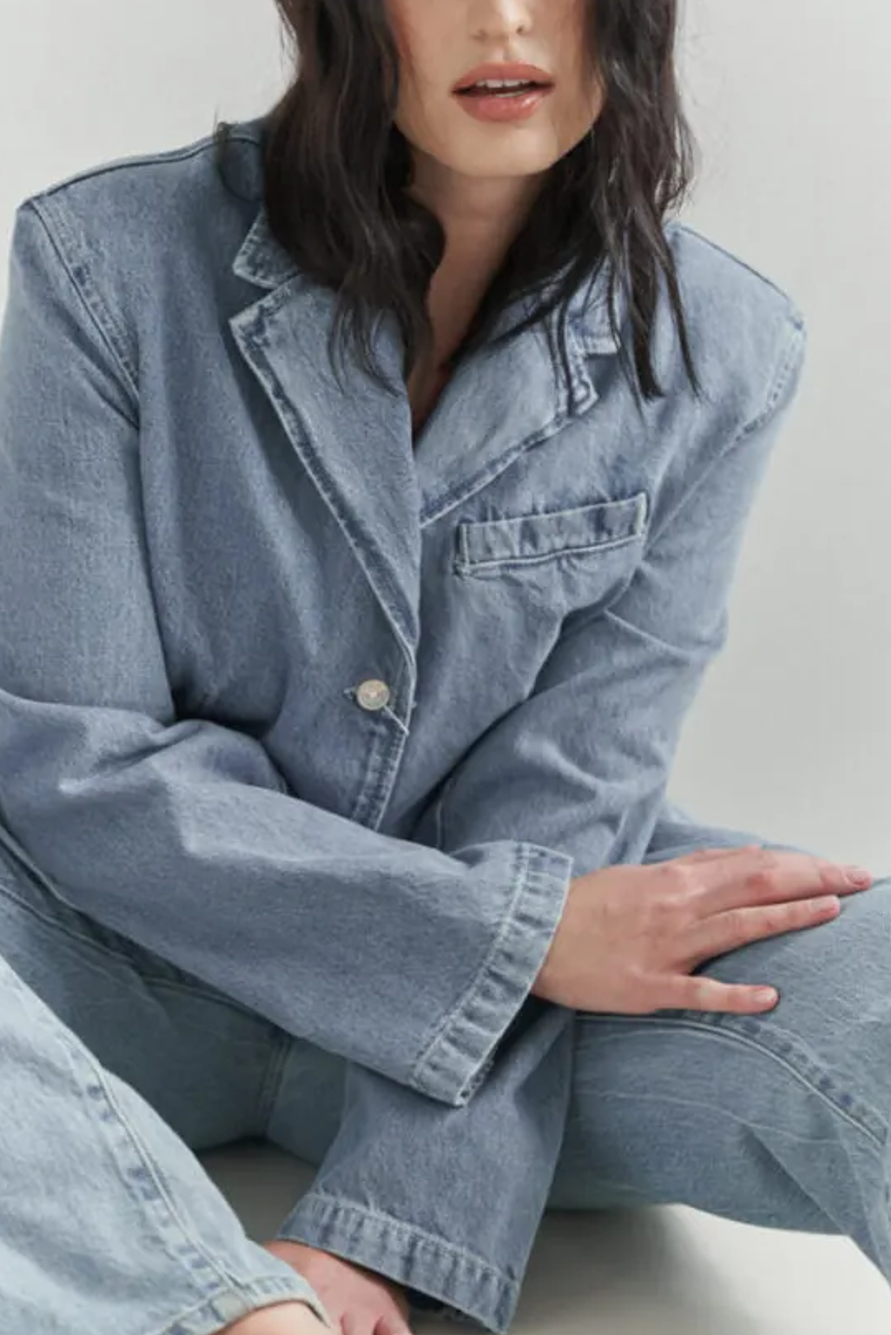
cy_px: 547
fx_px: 3525
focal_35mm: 95
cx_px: 452
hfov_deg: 14.4
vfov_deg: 21.4
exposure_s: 1/160
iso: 250
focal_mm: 75
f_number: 4
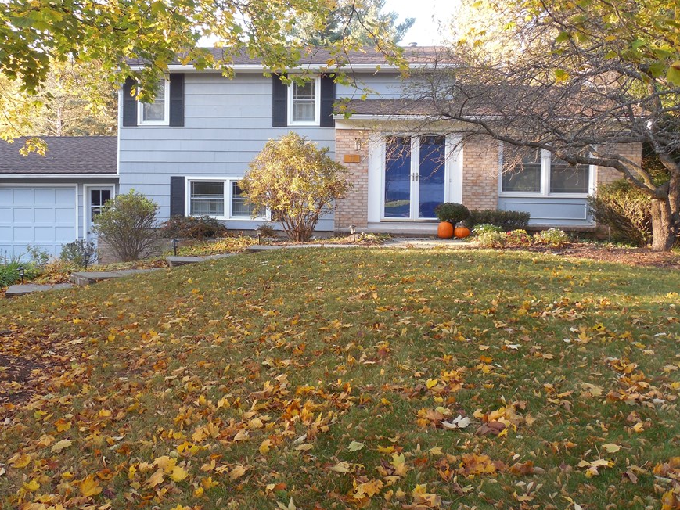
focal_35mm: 33
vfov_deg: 42.8
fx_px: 648
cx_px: 293
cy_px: 217
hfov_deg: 55.1
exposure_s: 1/50
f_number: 3.5
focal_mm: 5
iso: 125
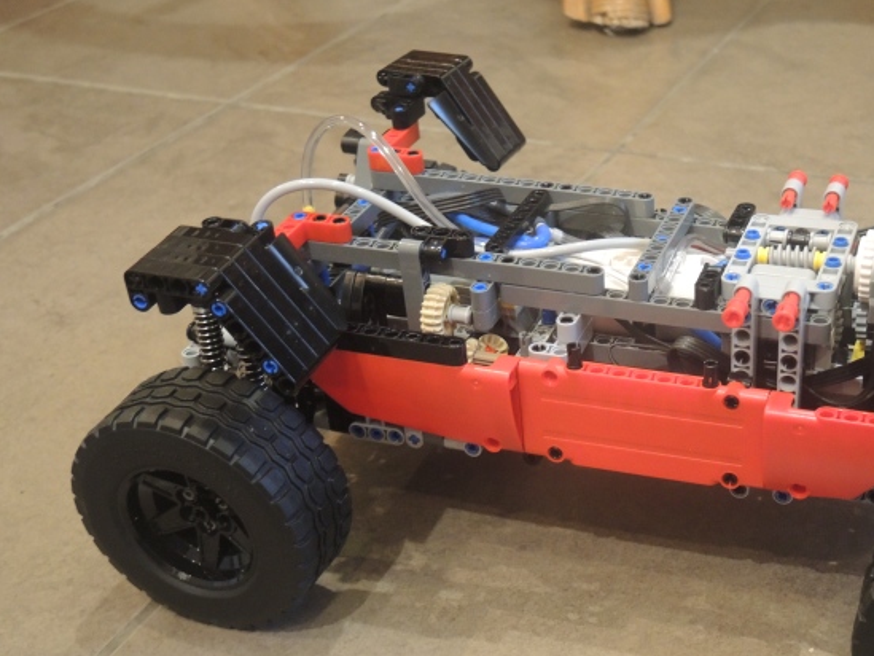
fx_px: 1288
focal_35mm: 51
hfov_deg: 36.8
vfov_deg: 28.4
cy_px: 424
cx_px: 635
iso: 800
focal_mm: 7.6
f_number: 2.2
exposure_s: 1/13
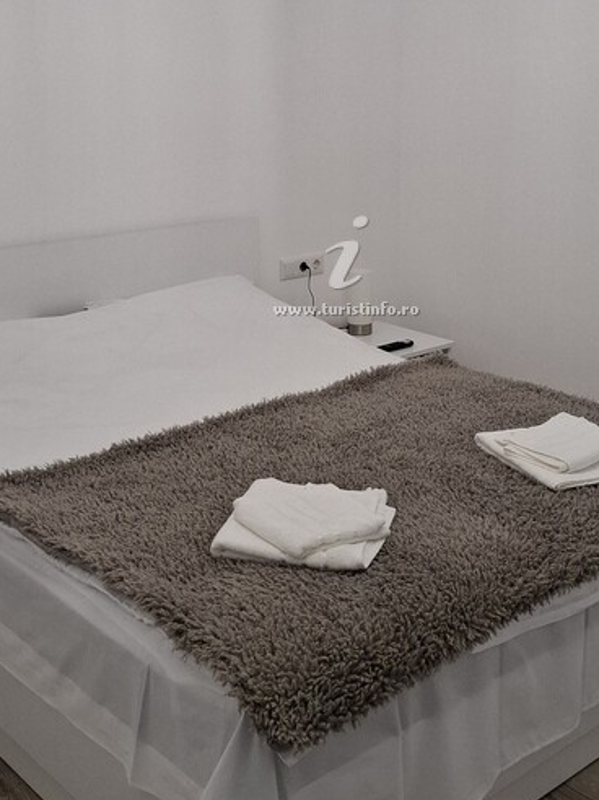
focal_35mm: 48
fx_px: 1108
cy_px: 244
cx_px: 327
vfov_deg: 39.0
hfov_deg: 30.2
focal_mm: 5.54
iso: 100
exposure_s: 1/100
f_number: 1.8
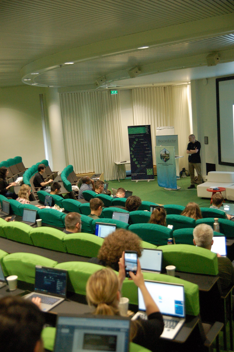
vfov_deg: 45.0
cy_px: 176
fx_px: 425
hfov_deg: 30.8
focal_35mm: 44
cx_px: 117
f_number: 3.2
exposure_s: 1/125
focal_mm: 29
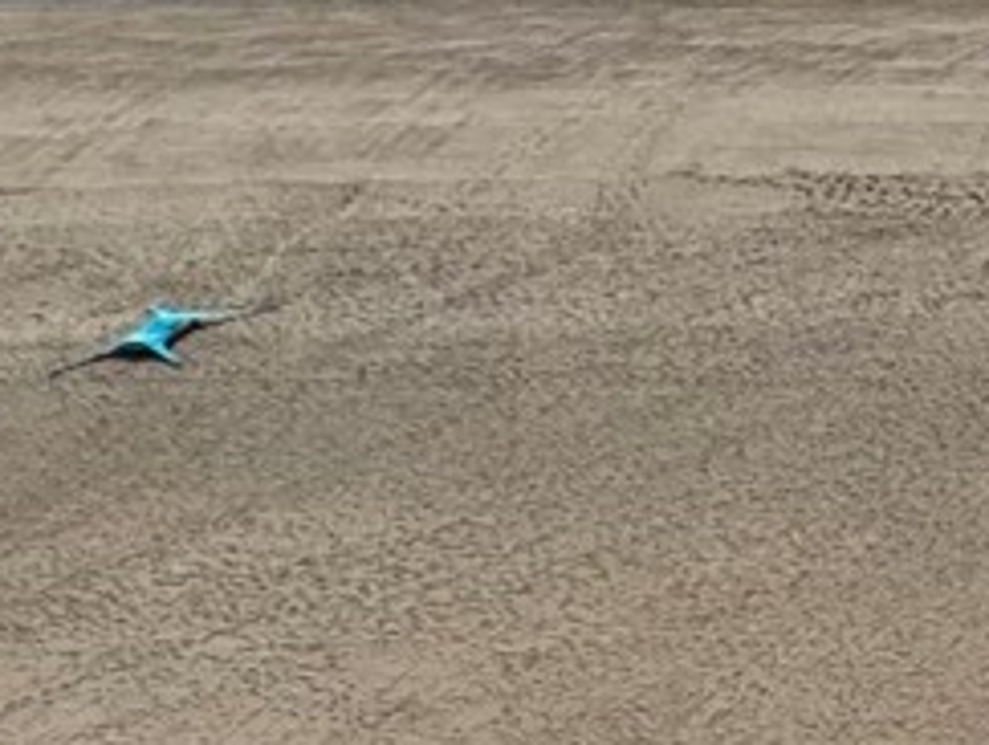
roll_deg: -1.0
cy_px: 680
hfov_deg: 12.8
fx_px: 2632
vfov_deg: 15.9
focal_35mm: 92
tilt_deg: -44.2
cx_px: 2674
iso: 50
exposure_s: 1/3390
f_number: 2.2
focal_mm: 2.22
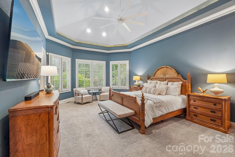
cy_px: 78
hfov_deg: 100.4
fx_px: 98
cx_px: 118
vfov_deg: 77.3
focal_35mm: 15
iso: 400
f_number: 8
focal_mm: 10
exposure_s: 1/4
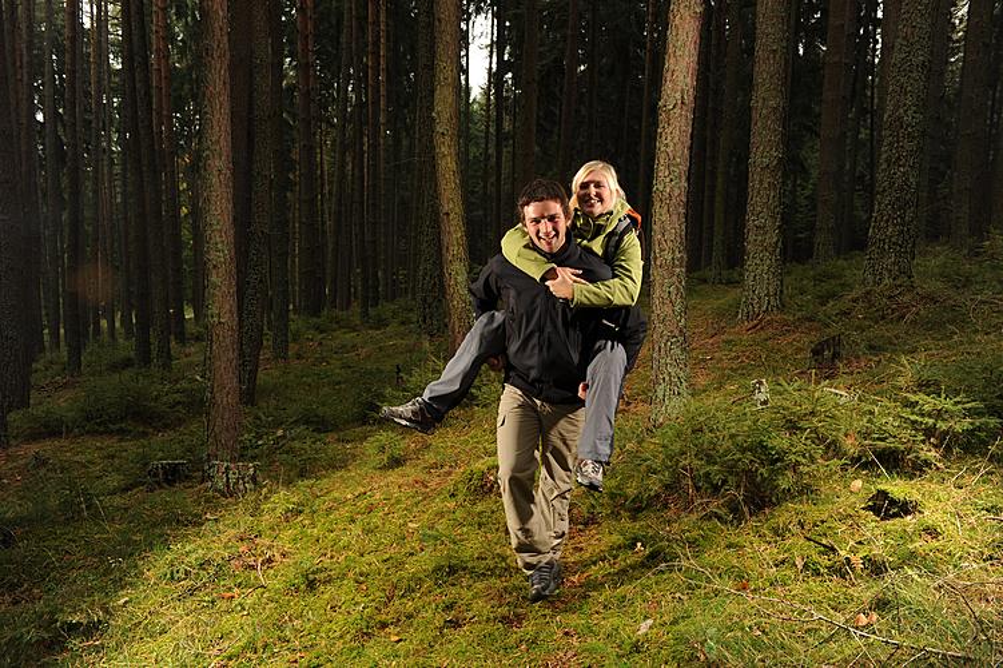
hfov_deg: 58.7
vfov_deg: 41.1
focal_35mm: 32
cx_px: 502
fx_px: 891
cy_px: 334
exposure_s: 1/50
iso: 400
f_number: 7.1
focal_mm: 32
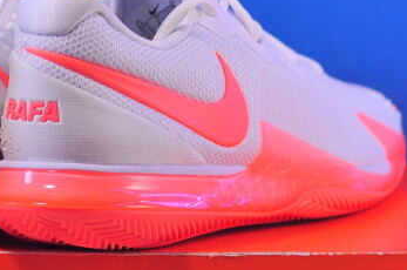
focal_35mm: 173
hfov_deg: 11.9
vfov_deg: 7.9
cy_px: 5
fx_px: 1952
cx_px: 103
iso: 250
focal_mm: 50
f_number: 3.2
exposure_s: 1/250
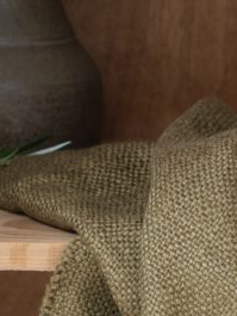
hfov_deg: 8.6
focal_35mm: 173
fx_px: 1578
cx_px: 210
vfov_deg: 11.4
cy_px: 283
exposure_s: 1/210
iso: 125
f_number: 2.8
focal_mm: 35
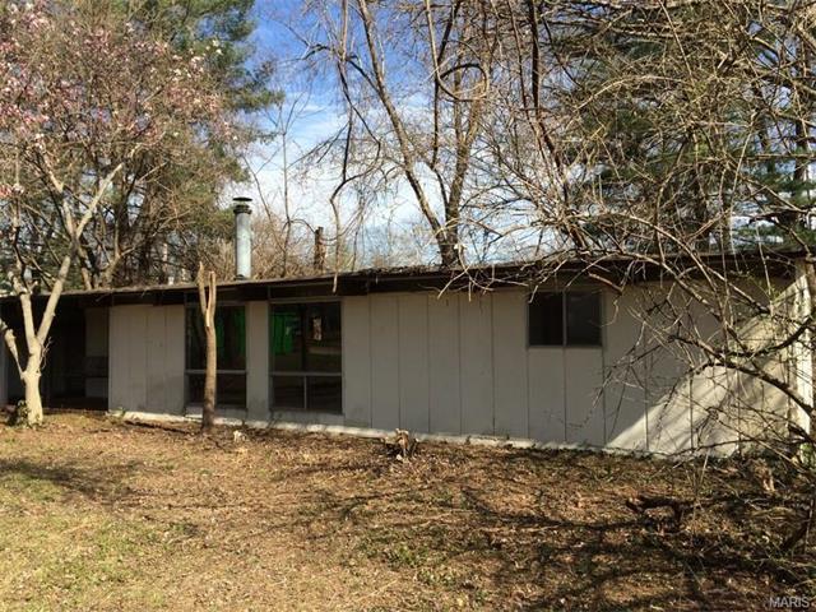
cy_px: 306
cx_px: 408
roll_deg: -0.7
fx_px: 684
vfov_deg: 48.2
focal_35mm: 29
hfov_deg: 61.7
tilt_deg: +0.5
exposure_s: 1/1368
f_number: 2.2
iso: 32
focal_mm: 4.15
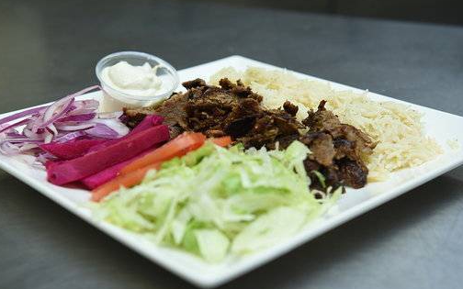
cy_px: 150
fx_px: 757
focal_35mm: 60
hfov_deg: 34.0
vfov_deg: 21.6
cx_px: 230
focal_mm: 58
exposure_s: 1/125
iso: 800
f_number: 5.6
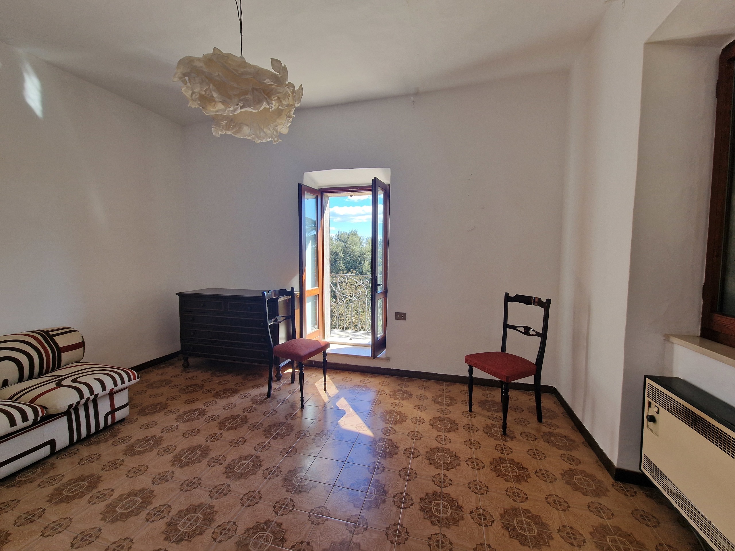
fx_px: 276
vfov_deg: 89.9
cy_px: 276
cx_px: 368
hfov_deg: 106.2
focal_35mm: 13
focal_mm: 2.2
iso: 50
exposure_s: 1/111
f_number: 2.2
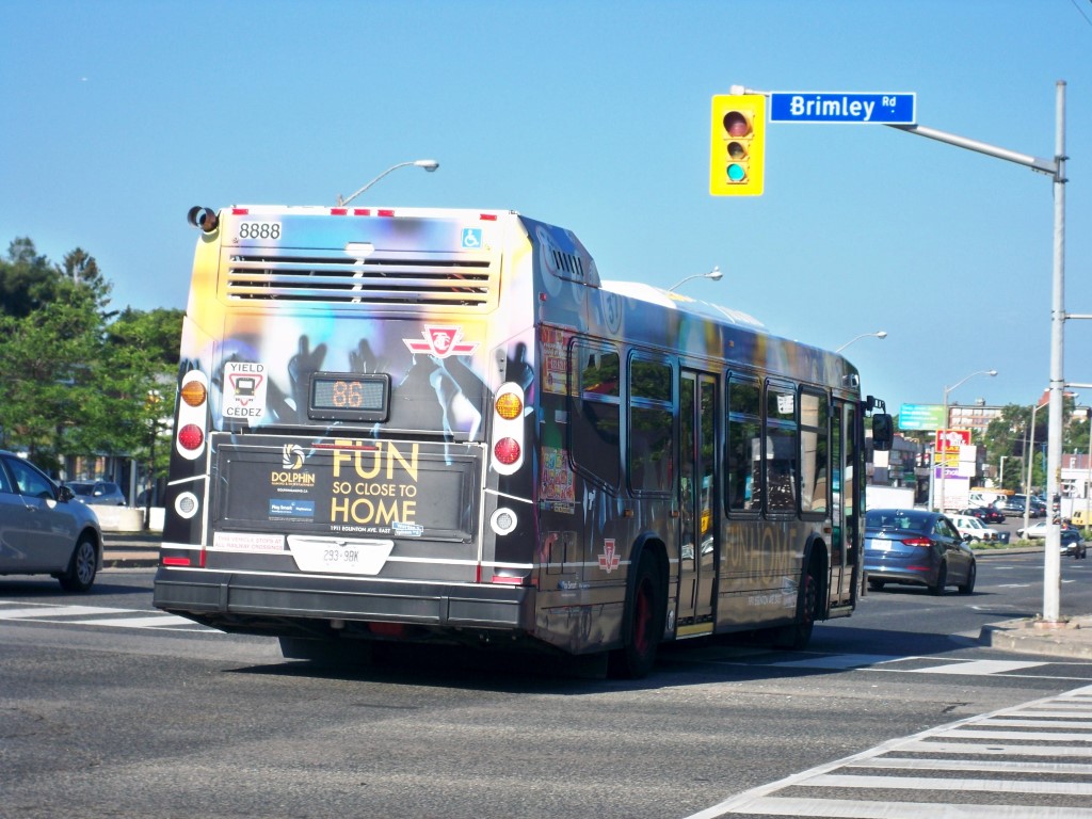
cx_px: 546
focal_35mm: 105
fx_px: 3312
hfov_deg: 18.7
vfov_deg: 14.1
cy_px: 410
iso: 100
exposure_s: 1/200
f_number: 5.7
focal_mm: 18.8
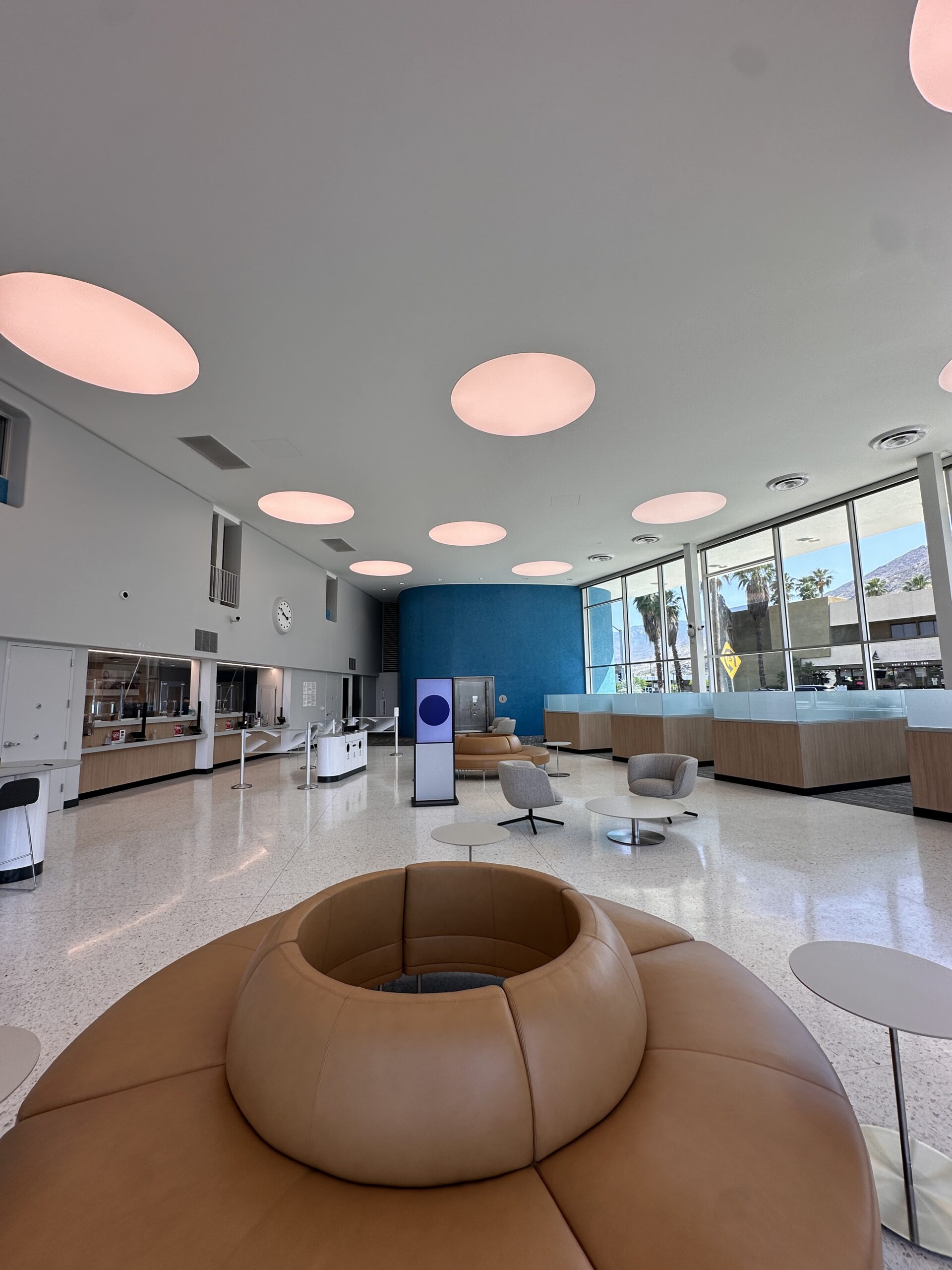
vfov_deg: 102.1
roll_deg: +0.7
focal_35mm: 14
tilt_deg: +7.6
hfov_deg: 85.7
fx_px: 513
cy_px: 635
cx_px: 476
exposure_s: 1/267
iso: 40
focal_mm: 2.22
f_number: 2.2
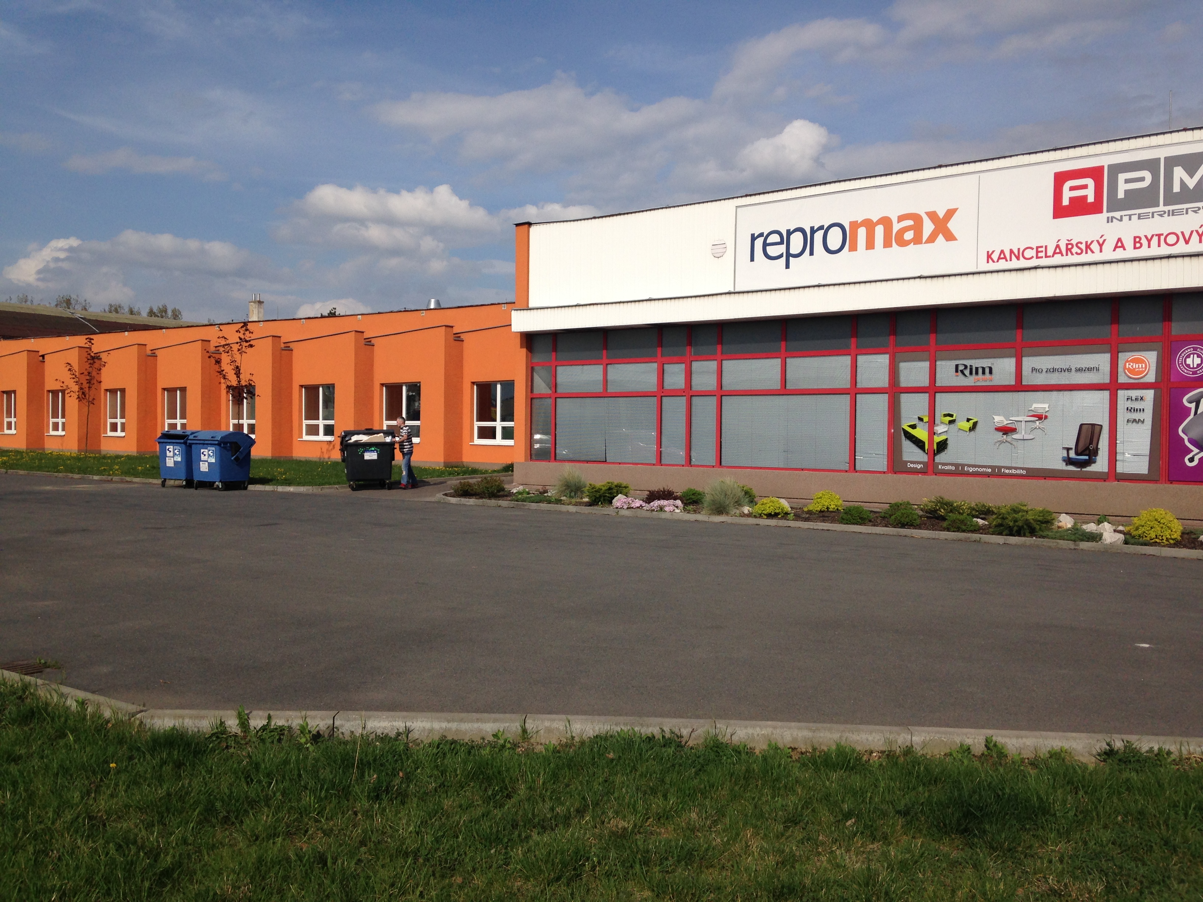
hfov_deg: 55.4
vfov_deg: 42.9
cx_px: 602
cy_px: 451
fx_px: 1147
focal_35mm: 33
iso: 50
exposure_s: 1/2710
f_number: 2.4
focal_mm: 4.12
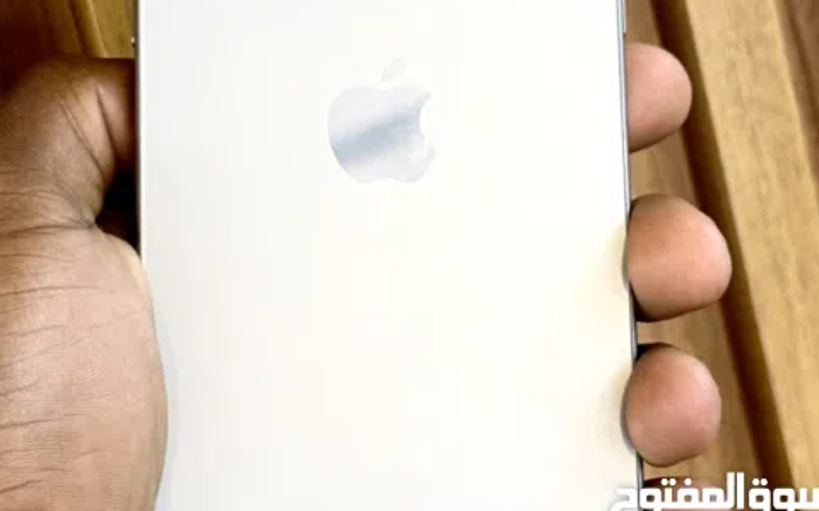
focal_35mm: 68
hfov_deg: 30.2
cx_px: 352
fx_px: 1517
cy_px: 226
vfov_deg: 19.1
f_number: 1.78
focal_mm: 6.76
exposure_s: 1/50
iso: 50
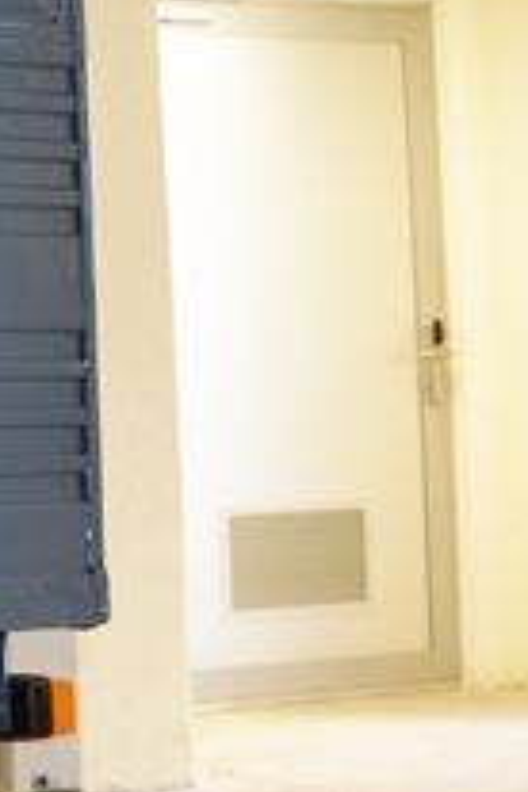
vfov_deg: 18.4
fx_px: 2442
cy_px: 513
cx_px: -1240
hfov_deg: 9.0
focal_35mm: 111
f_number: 4
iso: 800
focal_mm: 24
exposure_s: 1/60
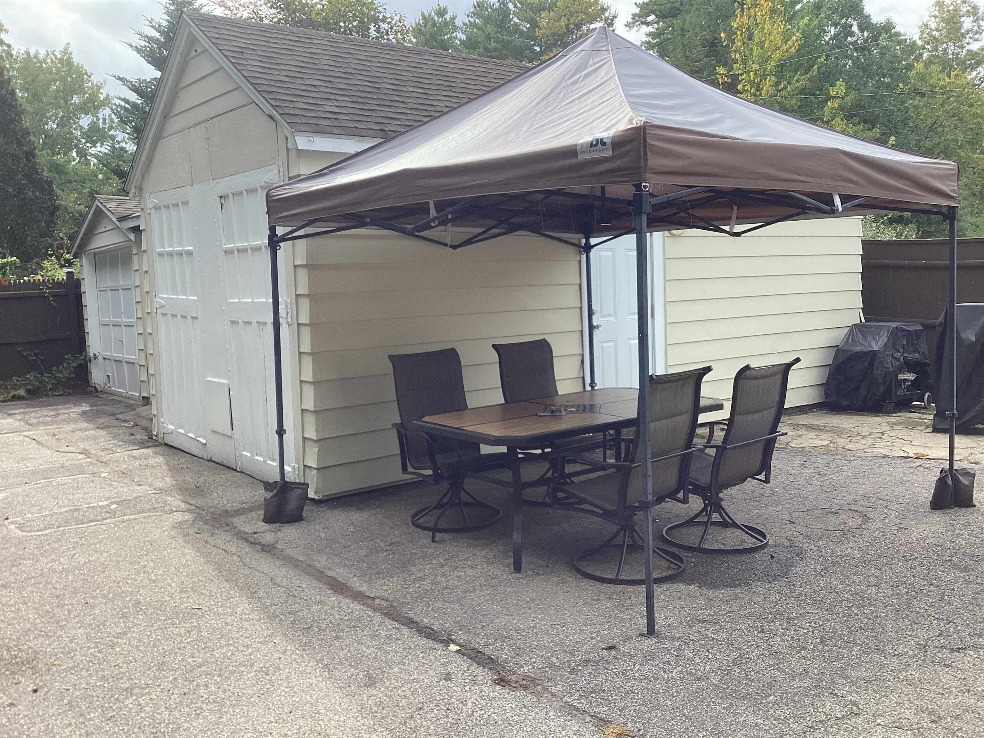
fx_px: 881
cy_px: 369
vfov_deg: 45.4
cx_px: 492
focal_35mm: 31
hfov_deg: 58.4
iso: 25
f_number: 2.4
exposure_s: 1/377
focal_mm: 3.3
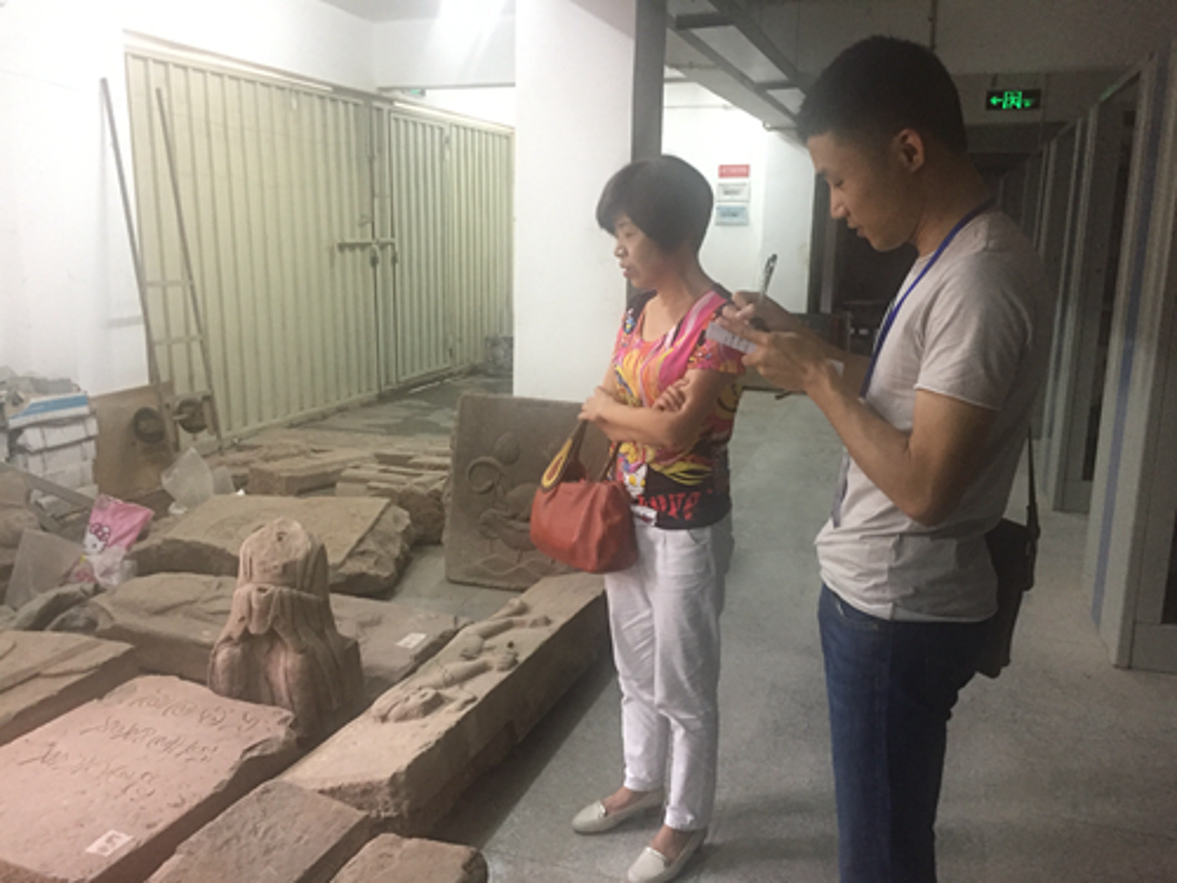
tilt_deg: -12.4
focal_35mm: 29
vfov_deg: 48.2
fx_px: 986
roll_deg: -1.0
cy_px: 442
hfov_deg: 61.7
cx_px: 588
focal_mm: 4.15
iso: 250
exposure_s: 1/20
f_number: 2.2
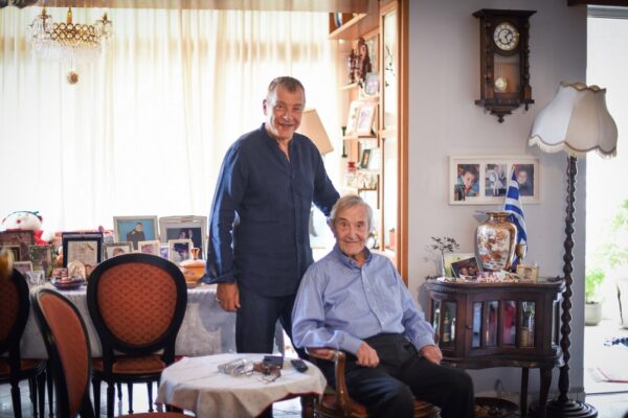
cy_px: 209
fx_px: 872
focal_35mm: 50
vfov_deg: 27.0
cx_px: 314
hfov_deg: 39.6
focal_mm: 50
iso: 800
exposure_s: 1/250
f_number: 1.4
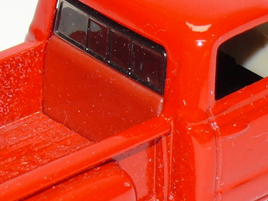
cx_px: 147
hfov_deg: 6.4
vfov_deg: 4.8
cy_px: 115
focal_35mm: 308
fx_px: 2383
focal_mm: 13.3
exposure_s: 1/30
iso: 100
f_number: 4
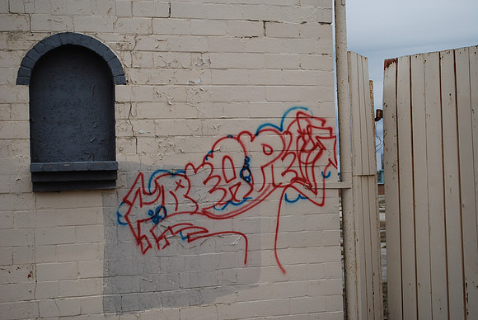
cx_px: 239
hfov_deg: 38.8
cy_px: 160
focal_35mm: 51
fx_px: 678
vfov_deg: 26.5
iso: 125
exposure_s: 1/125
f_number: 5.6
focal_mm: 34
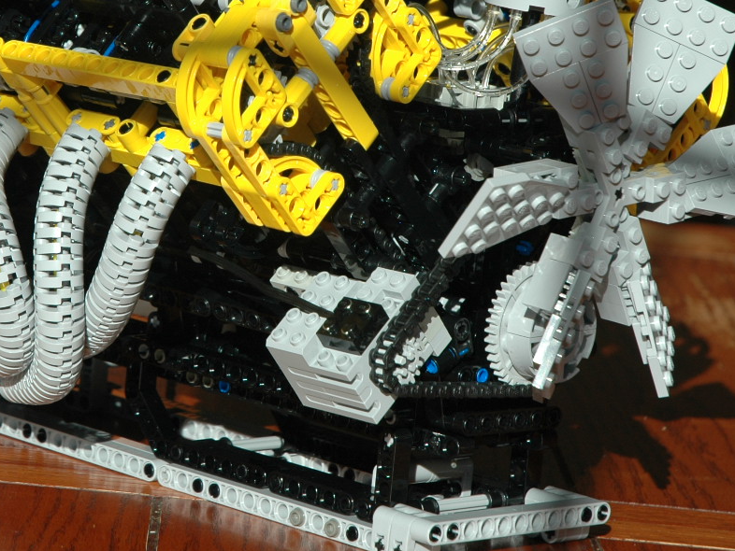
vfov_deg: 7.7
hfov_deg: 10.2
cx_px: 231
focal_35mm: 193
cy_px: 101
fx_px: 4099
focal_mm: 70
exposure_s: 1/250
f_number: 8
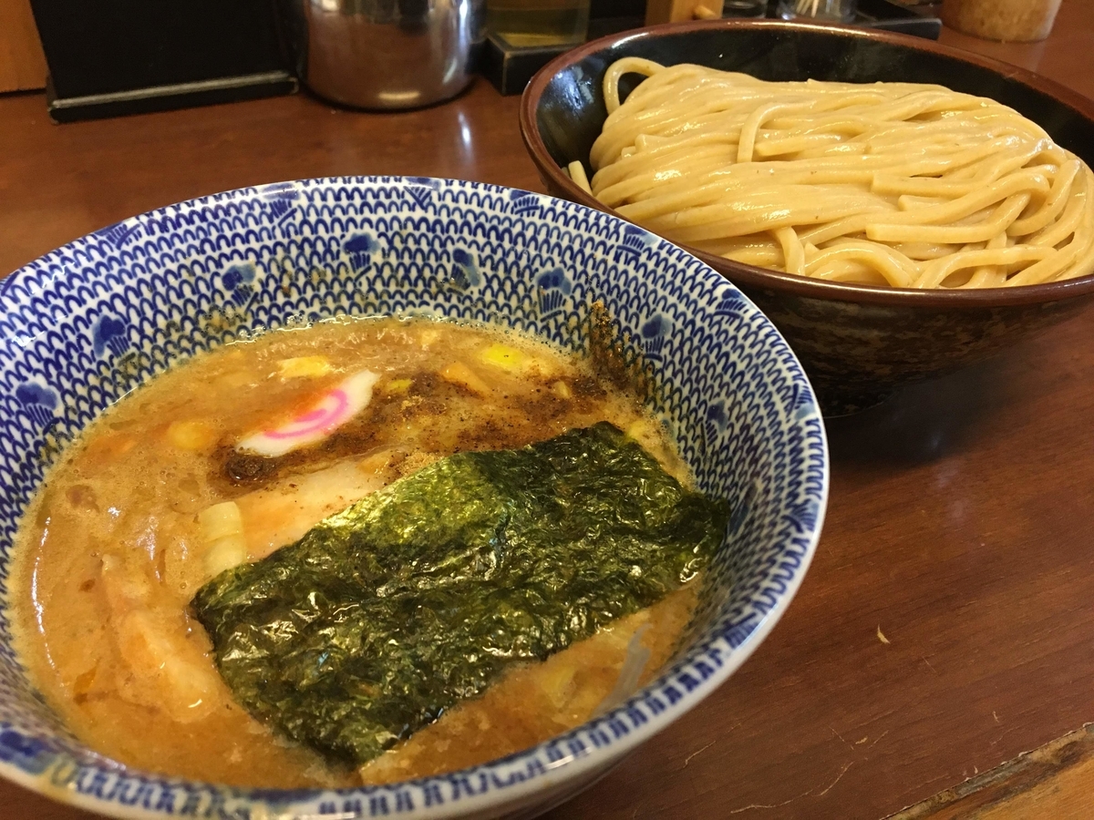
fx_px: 917
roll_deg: -3.0
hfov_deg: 61.7
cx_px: 547
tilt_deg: -38.1
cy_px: 410
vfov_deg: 48.2
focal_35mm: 29
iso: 200
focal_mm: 4.15
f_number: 2.2
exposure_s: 1/24
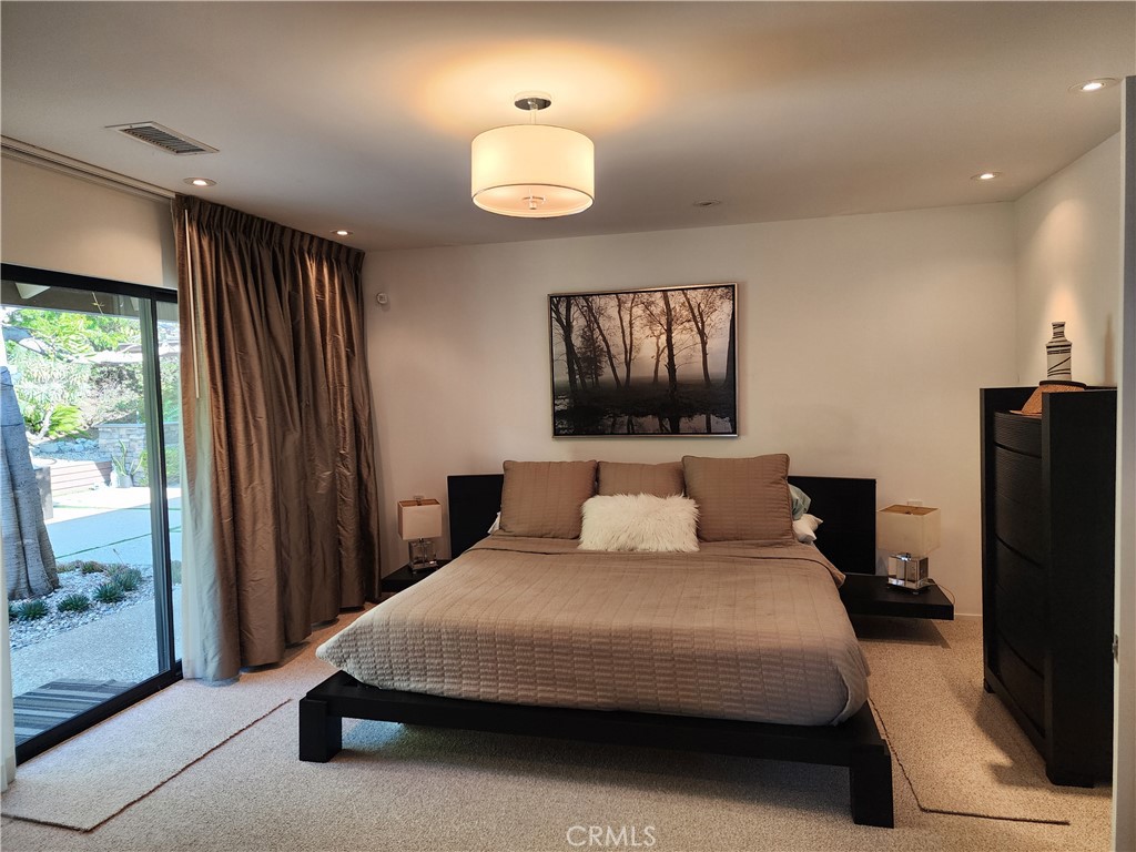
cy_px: 426
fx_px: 755
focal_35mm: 23
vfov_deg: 58.9
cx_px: 568
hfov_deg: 73.9
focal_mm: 6.4
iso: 160
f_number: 1.8
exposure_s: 1/120
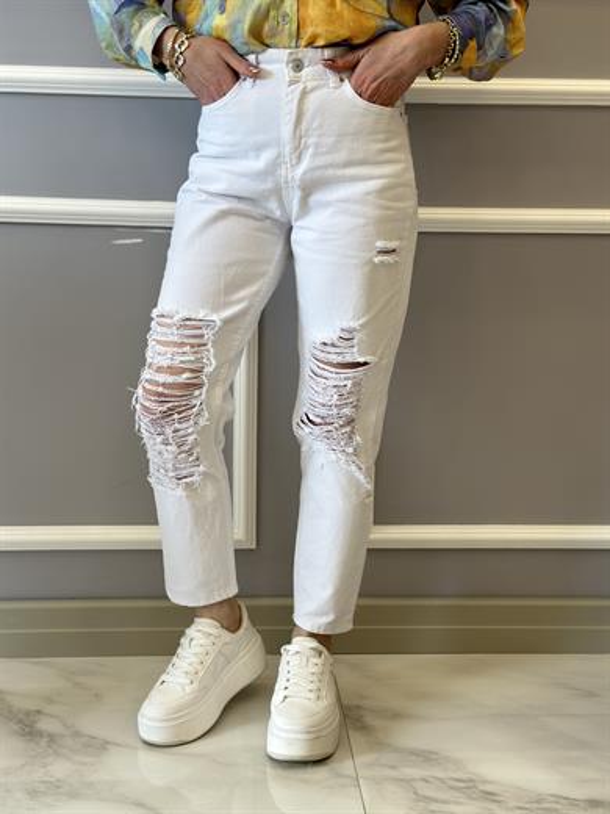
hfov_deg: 30.3
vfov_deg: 39.7
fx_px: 1128
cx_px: 305
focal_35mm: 48
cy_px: 407
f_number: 1.78
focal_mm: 6.86
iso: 80
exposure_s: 1/233
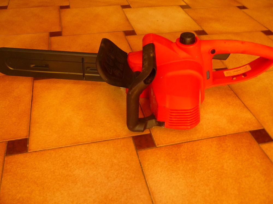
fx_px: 260
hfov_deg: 55.4
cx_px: 136
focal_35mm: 33
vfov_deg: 42.9
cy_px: 102
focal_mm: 5.5
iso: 400
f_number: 2.8
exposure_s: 1/30
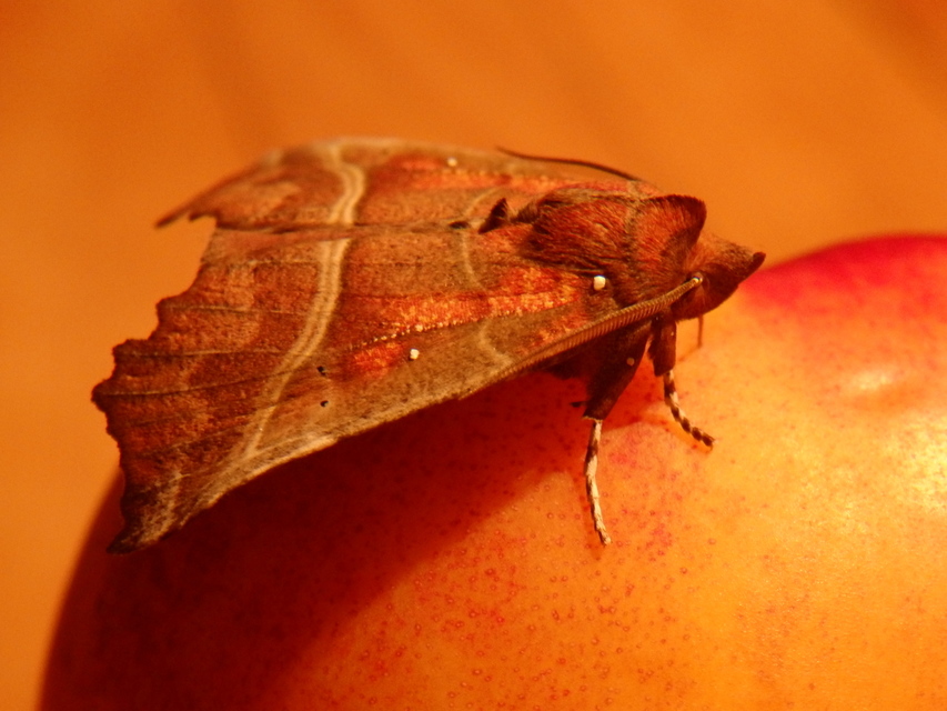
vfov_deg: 22.3
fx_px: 1806
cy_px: 356
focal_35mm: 66
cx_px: 474
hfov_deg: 29.4
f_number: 4.4
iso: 800
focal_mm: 11.9
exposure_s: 1/50
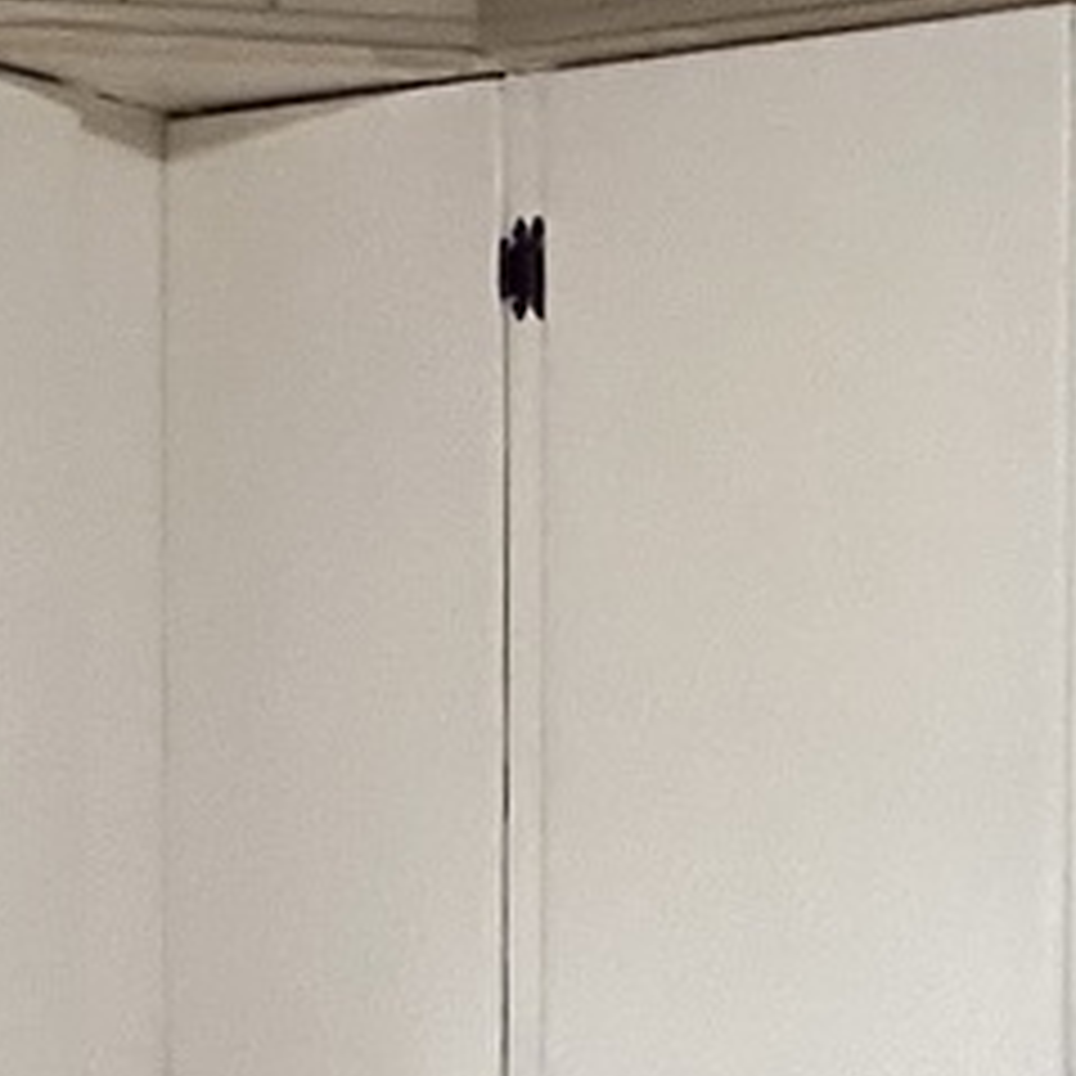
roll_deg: +0.6
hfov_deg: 10.6
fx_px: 5803
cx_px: 693
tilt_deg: -2.4
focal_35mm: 165
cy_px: 1418
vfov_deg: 10.4
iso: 250
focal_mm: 3.3
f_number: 2.4
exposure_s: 1/60
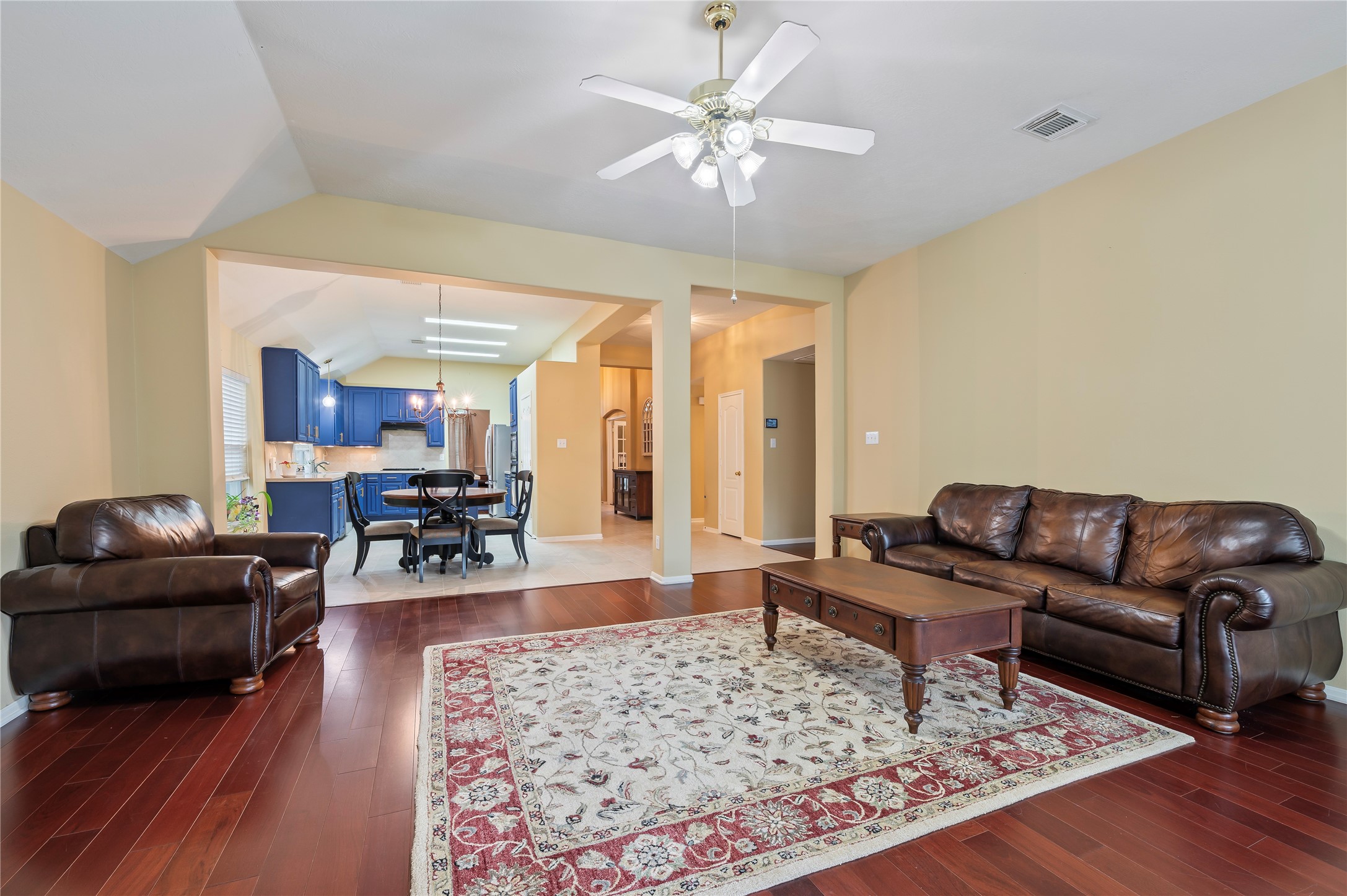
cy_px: 448
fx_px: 561
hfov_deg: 100.4
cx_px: 674
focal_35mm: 15
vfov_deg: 77.2
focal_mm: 15
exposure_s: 1/1.67
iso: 125
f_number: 6.3
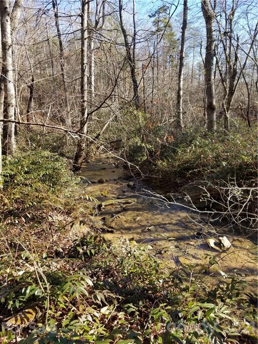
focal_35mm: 26
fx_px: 258
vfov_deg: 67.3
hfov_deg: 53.1
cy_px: 172
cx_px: 129
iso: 50
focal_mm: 4.3
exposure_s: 1/463
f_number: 1.7
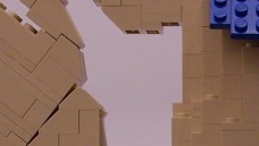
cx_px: 286
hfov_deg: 8.6
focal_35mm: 249
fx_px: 1712
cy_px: 297
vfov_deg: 4.8
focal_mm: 8.5
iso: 80
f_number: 3
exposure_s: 1/4
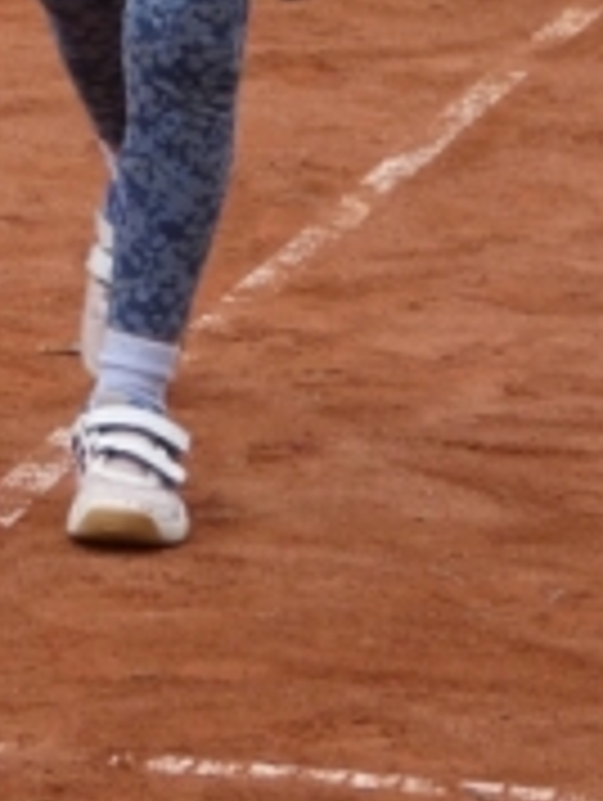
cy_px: -144
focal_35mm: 370
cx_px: -387
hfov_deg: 4.0
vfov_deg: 5.3
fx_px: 8573
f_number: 5
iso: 160
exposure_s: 1/125
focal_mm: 19.7
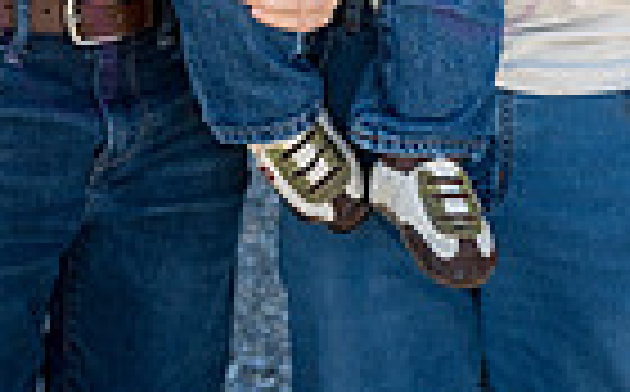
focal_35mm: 197
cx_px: 302
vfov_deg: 6.4
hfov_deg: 10.7
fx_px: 3377
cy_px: -473
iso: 400
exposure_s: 1/640
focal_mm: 60
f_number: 5.6
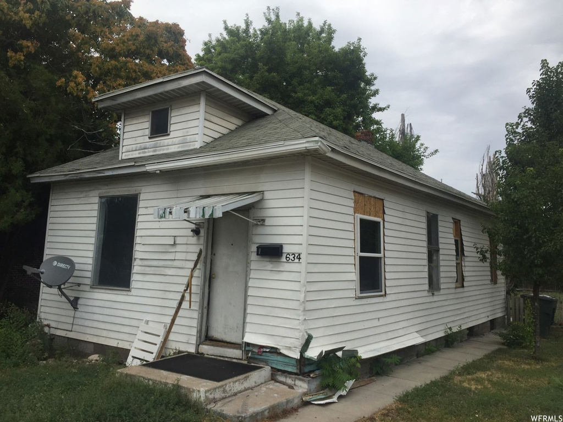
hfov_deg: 61.7
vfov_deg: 48.2
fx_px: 472
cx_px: 282
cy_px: 211
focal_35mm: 29
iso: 32
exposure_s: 1/1883
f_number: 2.2
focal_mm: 4.15
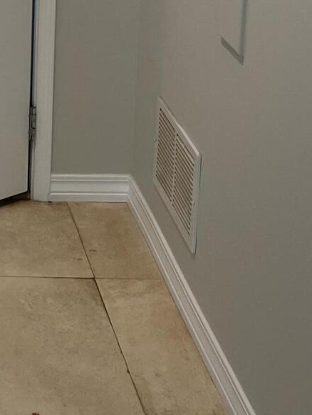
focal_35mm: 89
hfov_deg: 15.7
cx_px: -110
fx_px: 1070
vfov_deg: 19.9
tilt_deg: -8.0
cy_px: -153
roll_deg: -0.4
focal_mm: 4.2
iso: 100
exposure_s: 1/120
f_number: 1.6
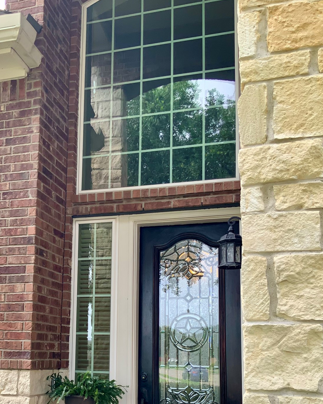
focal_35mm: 42
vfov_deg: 42.7
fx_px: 502
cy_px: 295
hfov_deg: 35.2
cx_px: 99
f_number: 1.8
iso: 16
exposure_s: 1/188
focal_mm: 3
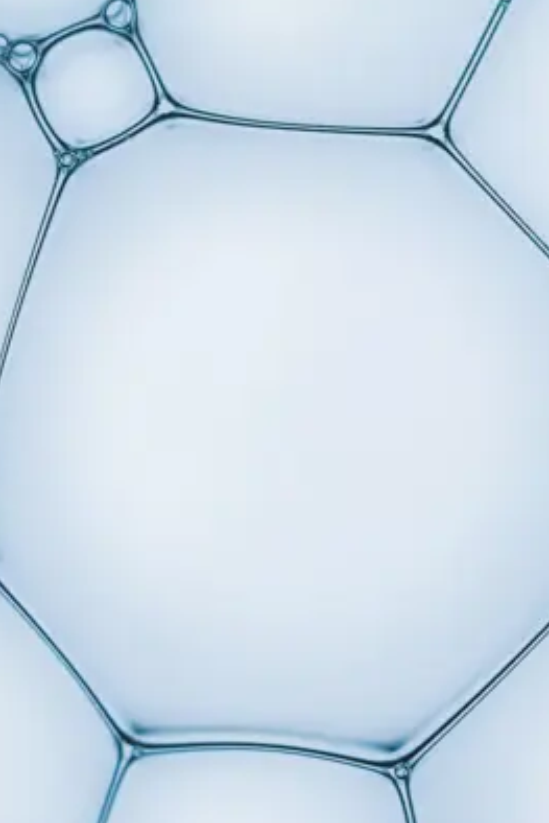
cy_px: 421
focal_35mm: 95
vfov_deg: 21.5
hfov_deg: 14.4
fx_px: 2171
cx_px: 271
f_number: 5
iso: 200
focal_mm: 30
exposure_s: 1/640
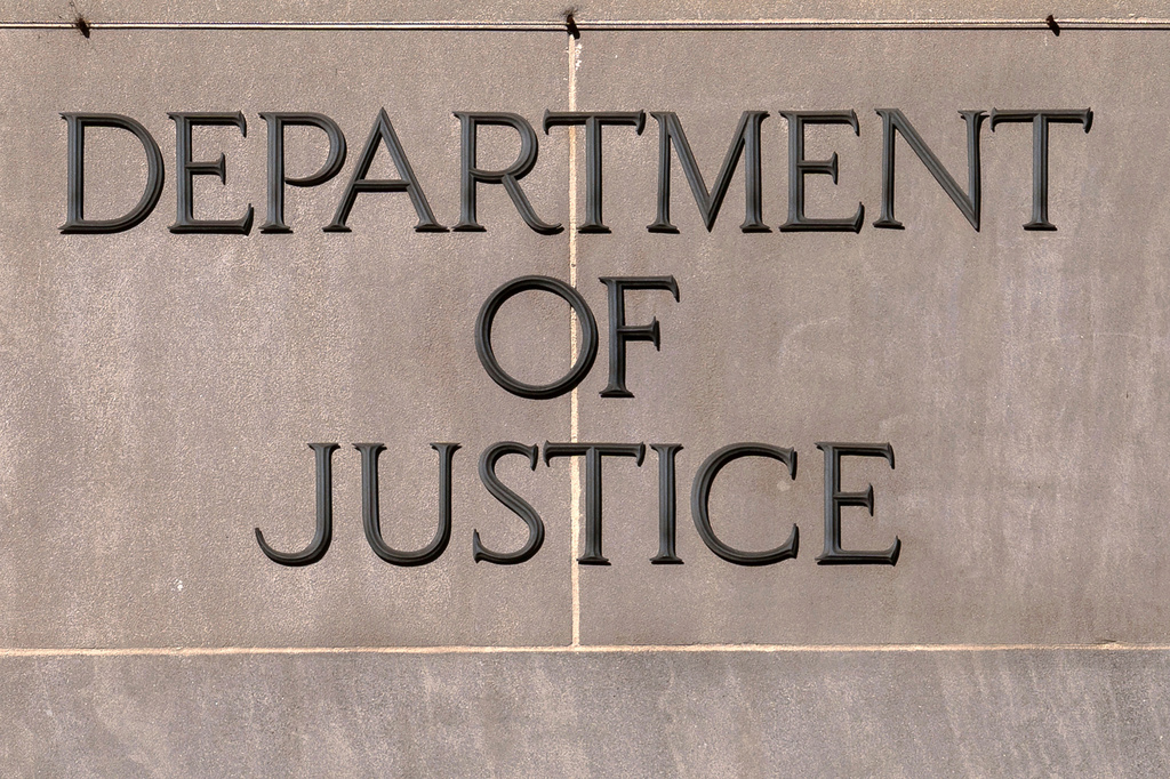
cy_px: 390
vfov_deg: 6.9
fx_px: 6498
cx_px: 585
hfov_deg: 10.3
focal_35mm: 200
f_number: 11
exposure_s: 1/400
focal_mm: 200
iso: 80
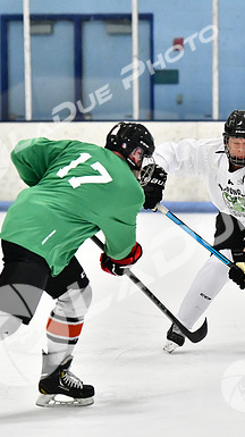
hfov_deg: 3.9
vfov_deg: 7.0
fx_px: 3564
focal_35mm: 308
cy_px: 218
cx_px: 219
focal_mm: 130
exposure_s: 1/1600
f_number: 2.8
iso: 6400
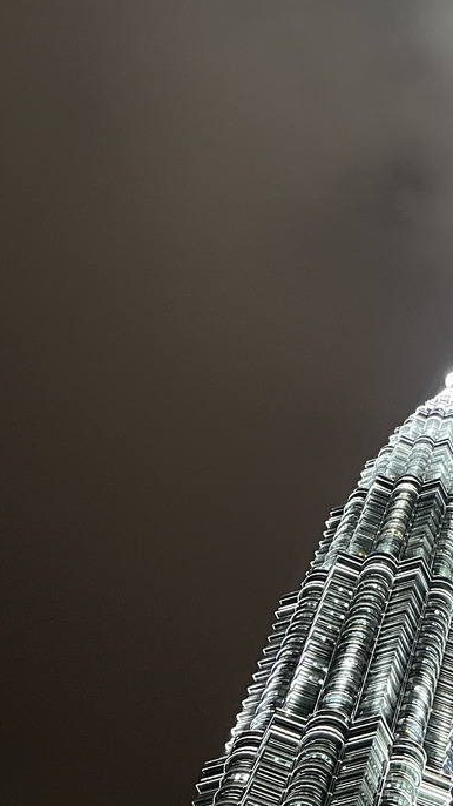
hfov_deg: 16.7
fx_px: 1411
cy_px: -32
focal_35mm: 66
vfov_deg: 29.4
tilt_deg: +73.0
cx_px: 670
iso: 500
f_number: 1.5
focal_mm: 5.7
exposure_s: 1/50
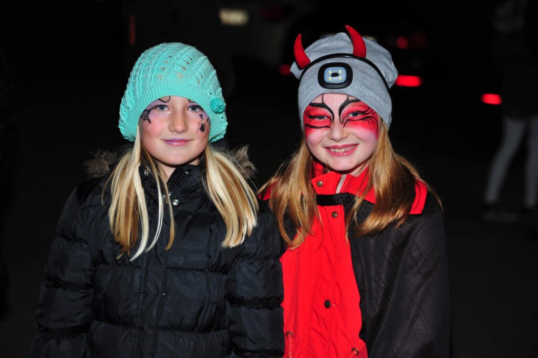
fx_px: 1120
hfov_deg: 27.0
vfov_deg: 18.2
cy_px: 179
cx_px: 269
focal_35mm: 75
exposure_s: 1/100
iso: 400
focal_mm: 75
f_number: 2.8
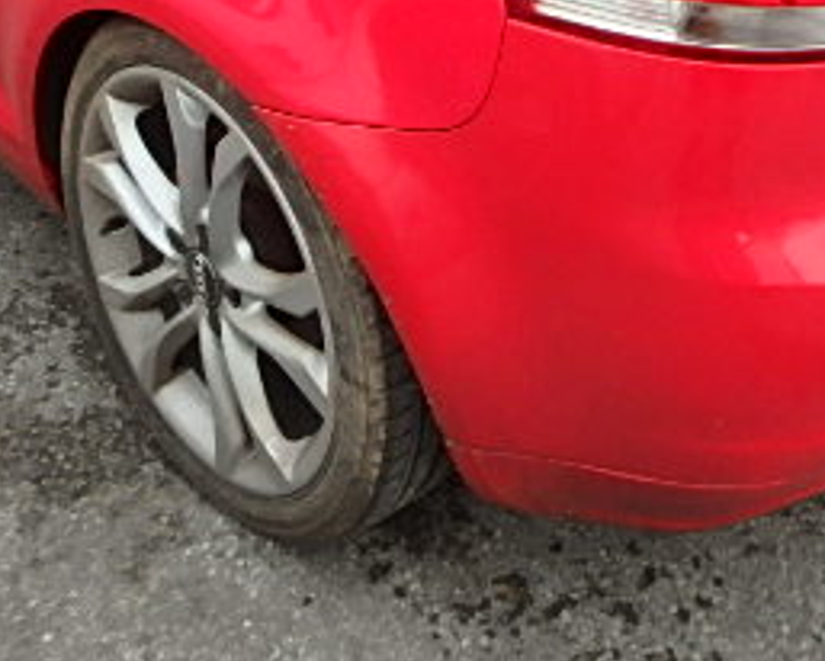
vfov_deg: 28.2
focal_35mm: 51
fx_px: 1246
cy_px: 22
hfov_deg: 36.6
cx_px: 446
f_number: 3.5
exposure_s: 1/50
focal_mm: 3.7
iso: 200
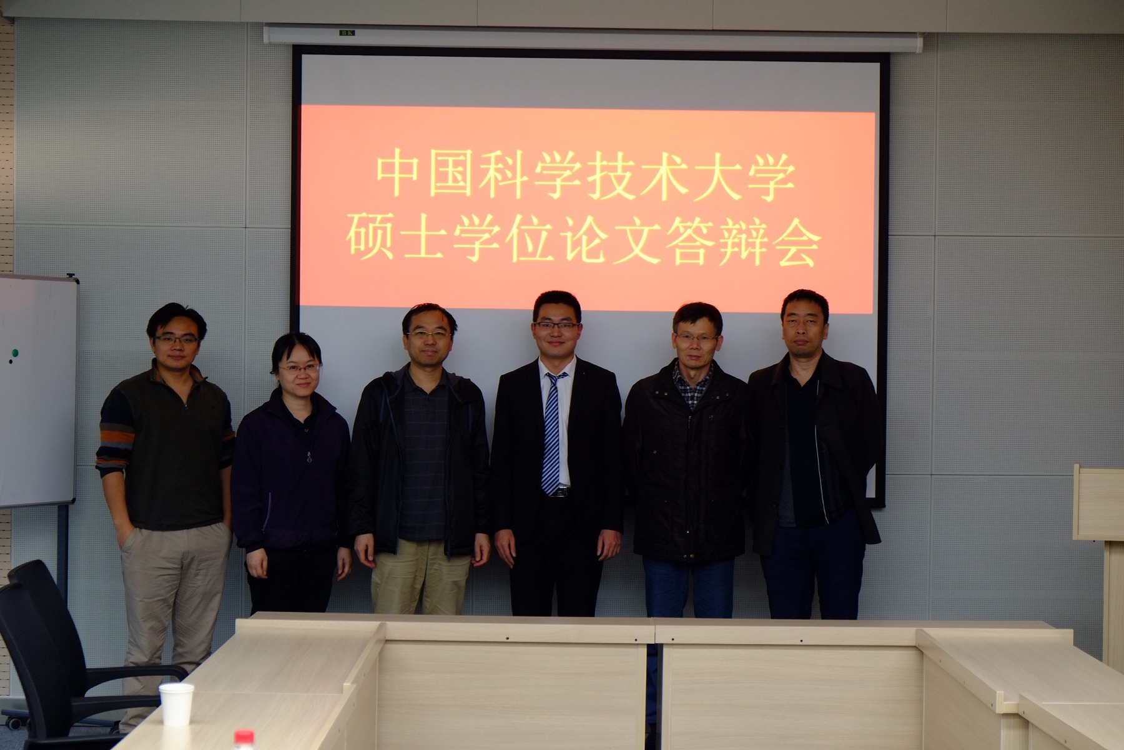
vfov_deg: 19.7
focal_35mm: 69
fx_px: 2154
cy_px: 375
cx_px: 562
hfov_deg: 29.2
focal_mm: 46.3
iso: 640
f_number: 4
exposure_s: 1/40
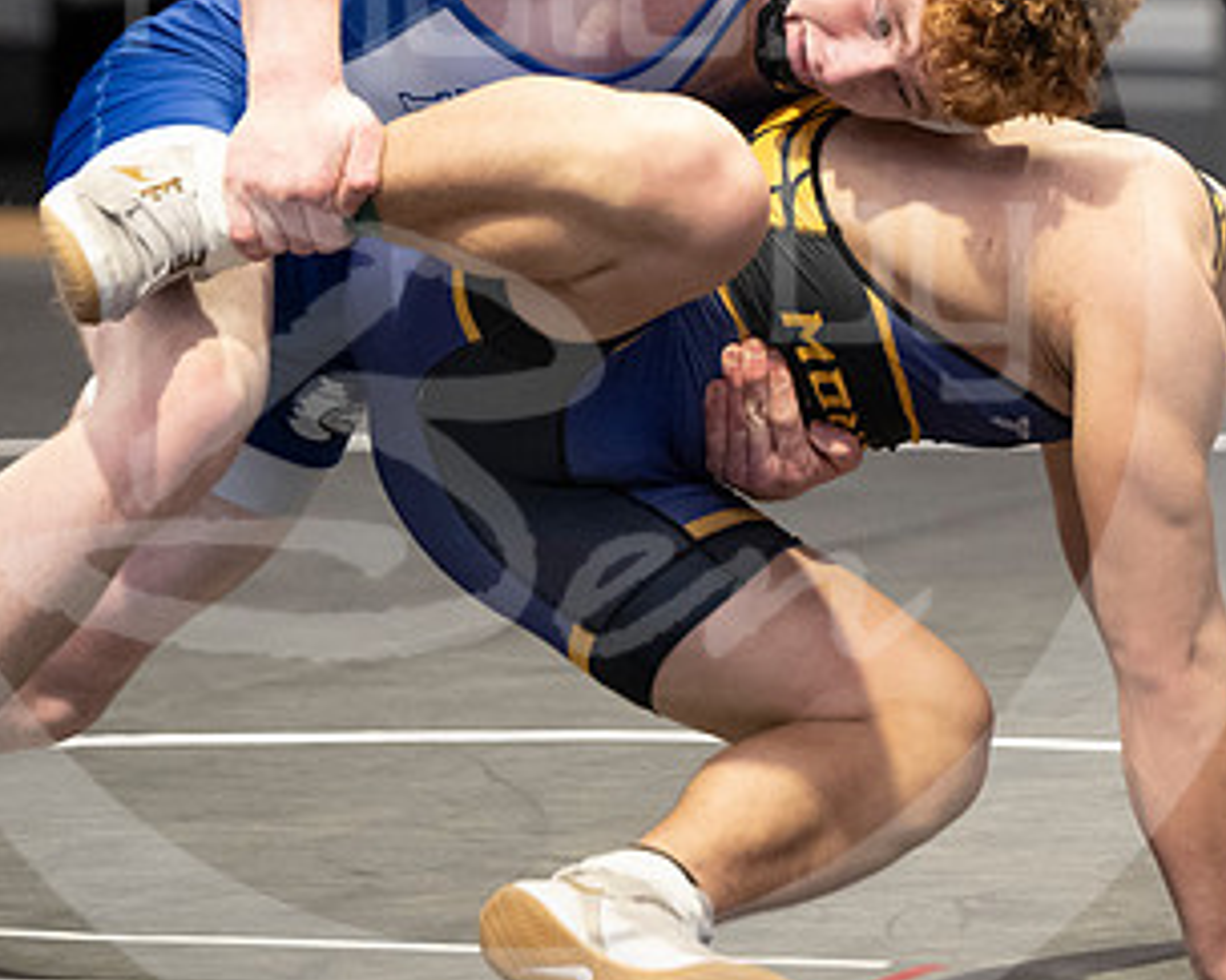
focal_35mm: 374
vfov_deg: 4.1
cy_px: 70
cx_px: 950
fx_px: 13566
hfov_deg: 5.2
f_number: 2.8
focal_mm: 145
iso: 3200
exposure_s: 1/1000
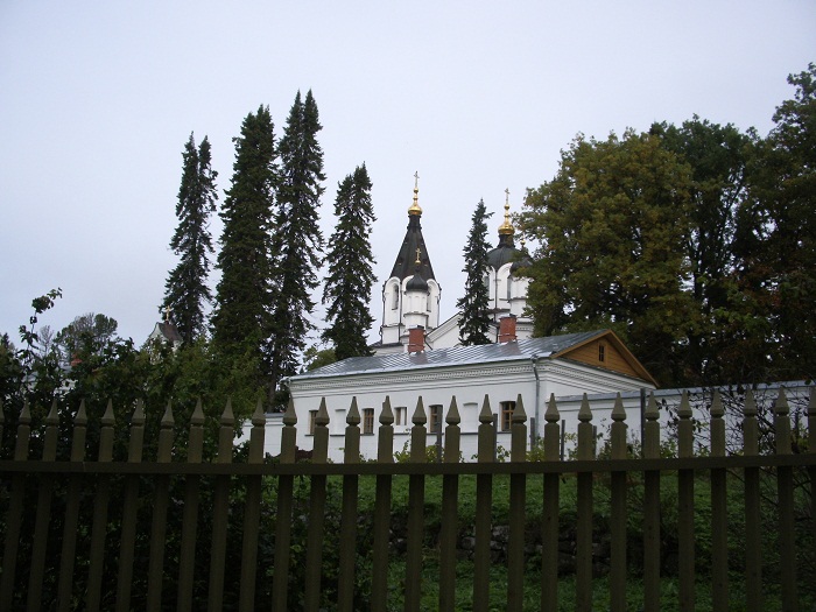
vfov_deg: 40.7
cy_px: 306
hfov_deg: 52.6
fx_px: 825
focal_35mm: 35
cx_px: 408
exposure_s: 1/500
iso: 80
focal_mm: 5.8
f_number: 4.3
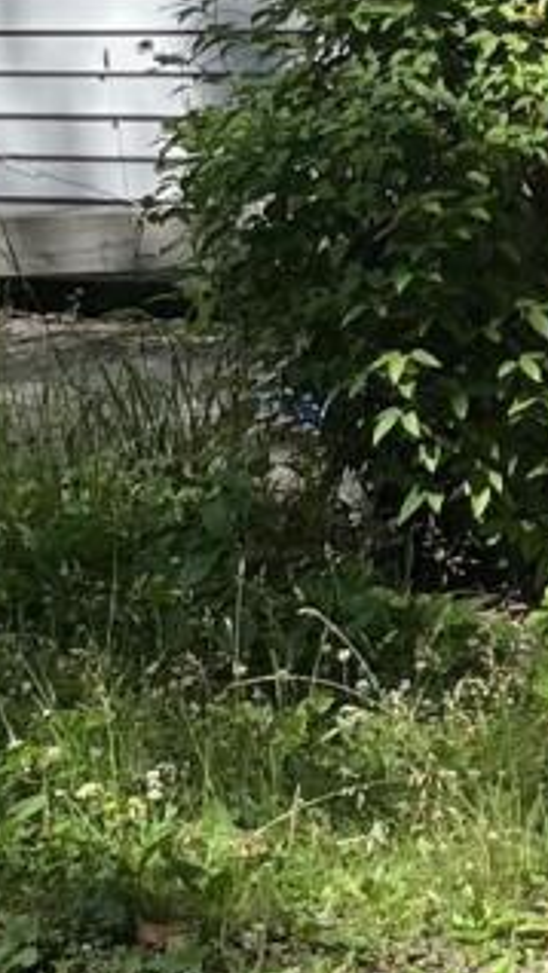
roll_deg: +1.4
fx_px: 4596
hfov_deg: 6.8
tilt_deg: -5.5
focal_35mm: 178
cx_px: 735
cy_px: 159
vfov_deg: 12.0
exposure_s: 1/2179
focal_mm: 5.1
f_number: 1.6
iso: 50
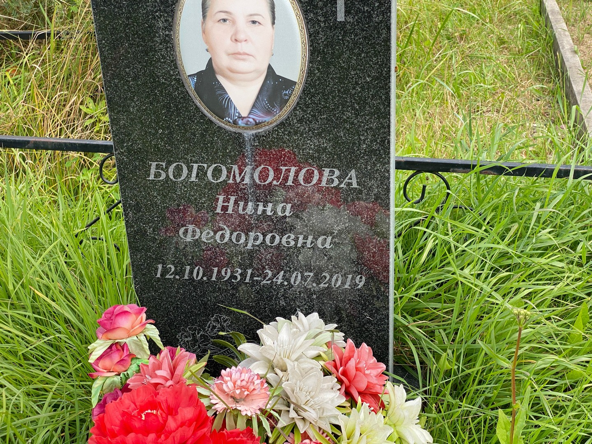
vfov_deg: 28.0
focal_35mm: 52
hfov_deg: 36.8
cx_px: 296
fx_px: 889
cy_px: 222
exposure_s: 1/428
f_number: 2
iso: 20
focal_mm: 6
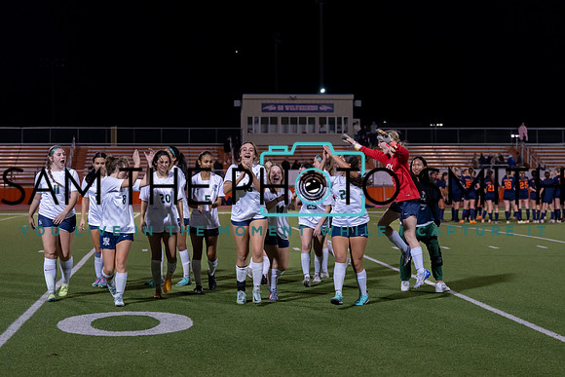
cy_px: 188
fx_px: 1154
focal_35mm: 74
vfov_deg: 18.6
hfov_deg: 27.5
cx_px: 282
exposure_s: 1/320
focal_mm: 70
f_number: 3.5
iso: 3200
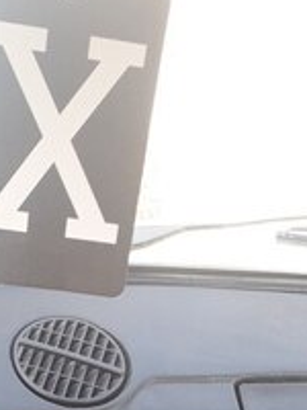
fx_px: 792
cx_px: 76
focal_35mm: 67
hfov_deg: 21.7
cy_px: 484
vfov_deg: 26.1
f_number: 1.9
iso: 40
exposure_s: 1/100
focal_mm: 3.6
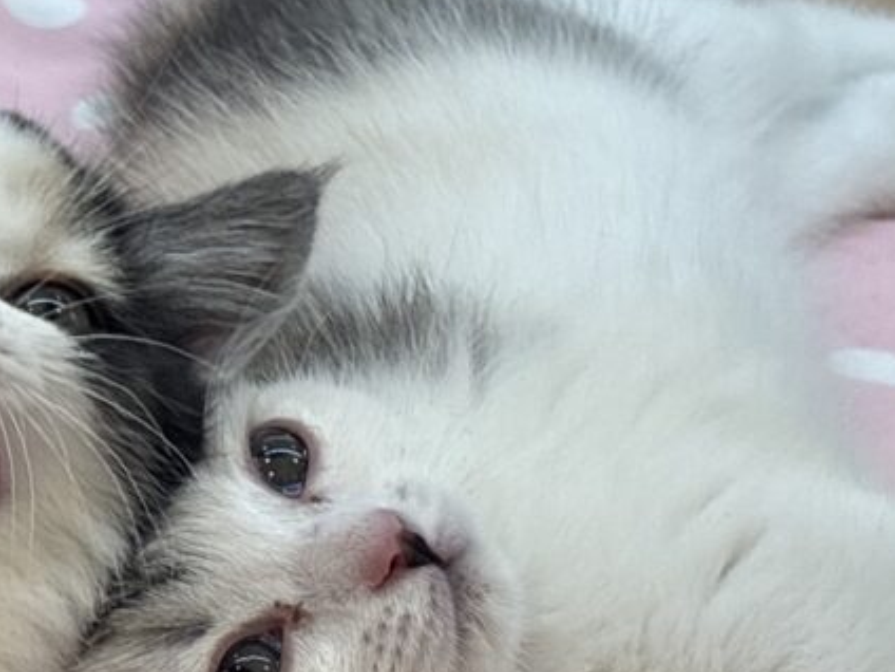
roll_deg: -7.0
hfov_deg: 13.3
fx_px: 3801
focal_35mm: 147
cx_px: 95
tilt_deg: -32.2
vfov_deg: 10.1
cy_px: 486
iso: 50
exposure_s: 1/100
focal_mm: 5.96
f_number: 1.6
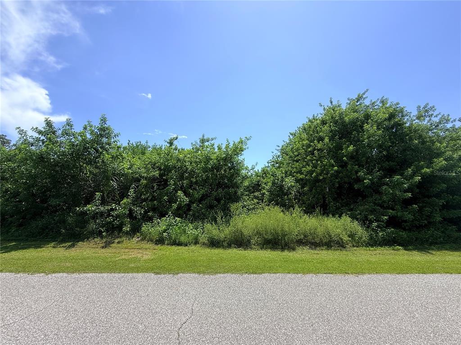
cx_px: 230
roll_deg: -0.9
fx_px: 186
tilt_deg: +6.7
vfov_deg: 85.7
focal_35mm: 14
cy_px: 172
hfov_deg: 102.1
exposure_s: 1/1961
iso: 50
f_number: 2.2
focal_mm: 2.22
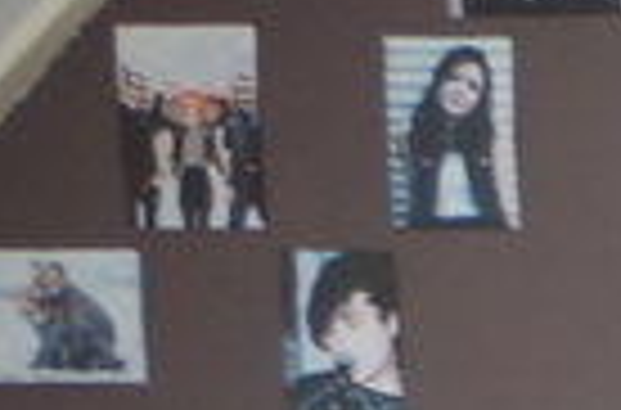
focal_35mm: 230
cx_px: 2223
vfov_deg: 5.7
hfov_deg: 7.3
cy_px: 951
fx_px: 3954
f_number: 4
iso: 800
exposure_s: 1/20
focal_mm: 21.25
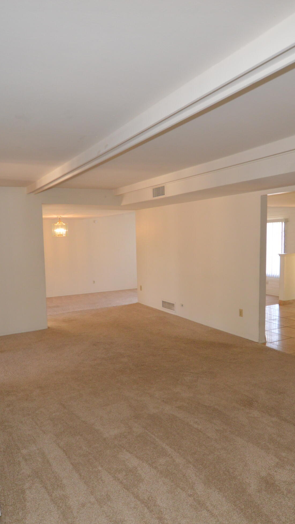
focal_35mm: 24
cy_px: 266
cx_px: 145
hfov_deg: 47.7
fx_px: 334
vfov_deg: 76.3
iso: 560
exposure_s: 1/60
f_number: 3.5
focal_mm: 10
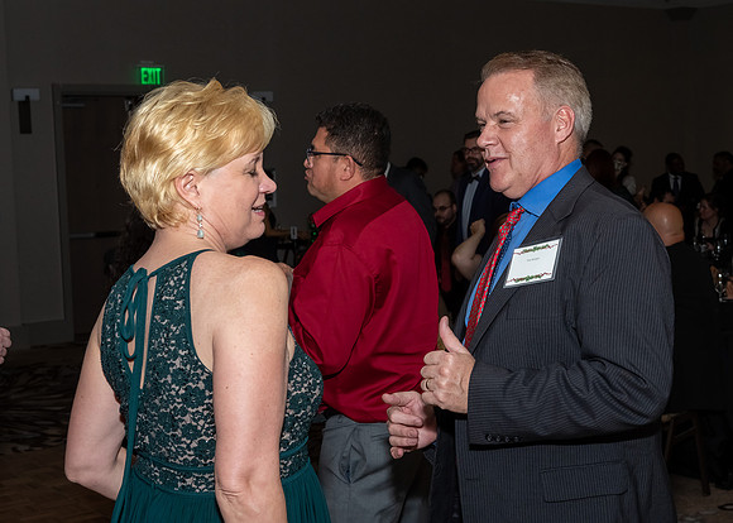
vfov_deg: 24.2
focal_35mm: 59
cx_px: 457
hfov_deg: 33.3
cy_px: 231
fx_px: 1218
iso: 500
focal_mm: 32
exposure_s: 1/250
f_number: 6.3
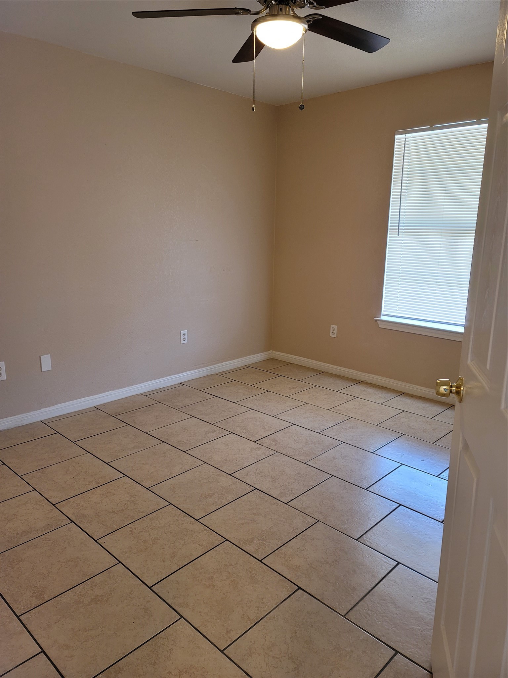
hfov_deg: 54.9
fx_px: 489
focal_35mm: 25
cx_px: 254
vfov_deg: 69.4
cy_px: 339
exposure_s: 1/59
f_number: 1.8
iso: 200
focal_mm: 7
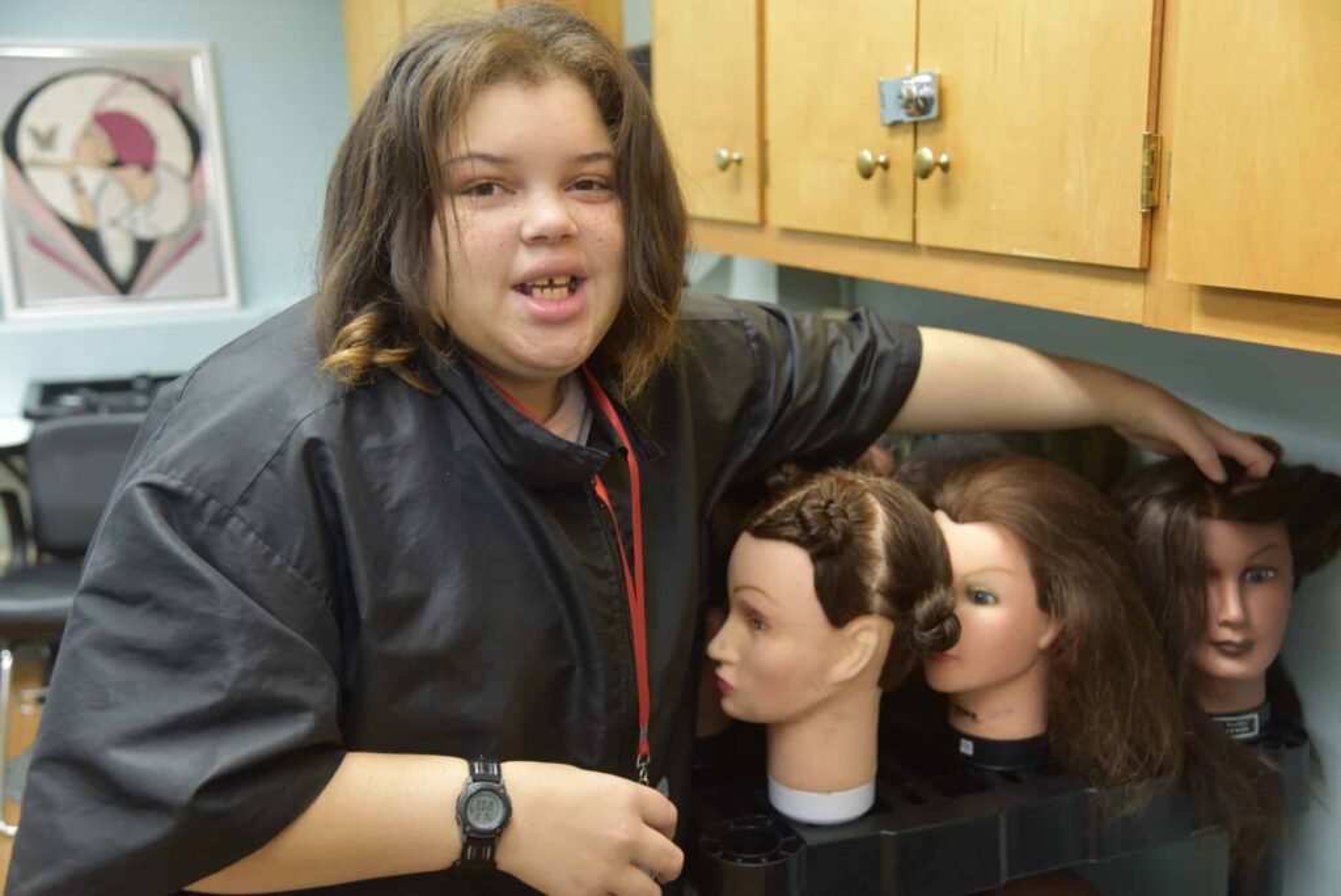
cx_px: 670
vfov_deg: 35.1
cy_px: 448
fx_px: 1416
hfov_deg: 50.7
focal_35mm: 38
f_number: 4
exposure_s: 1/60
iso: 640
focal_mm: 38
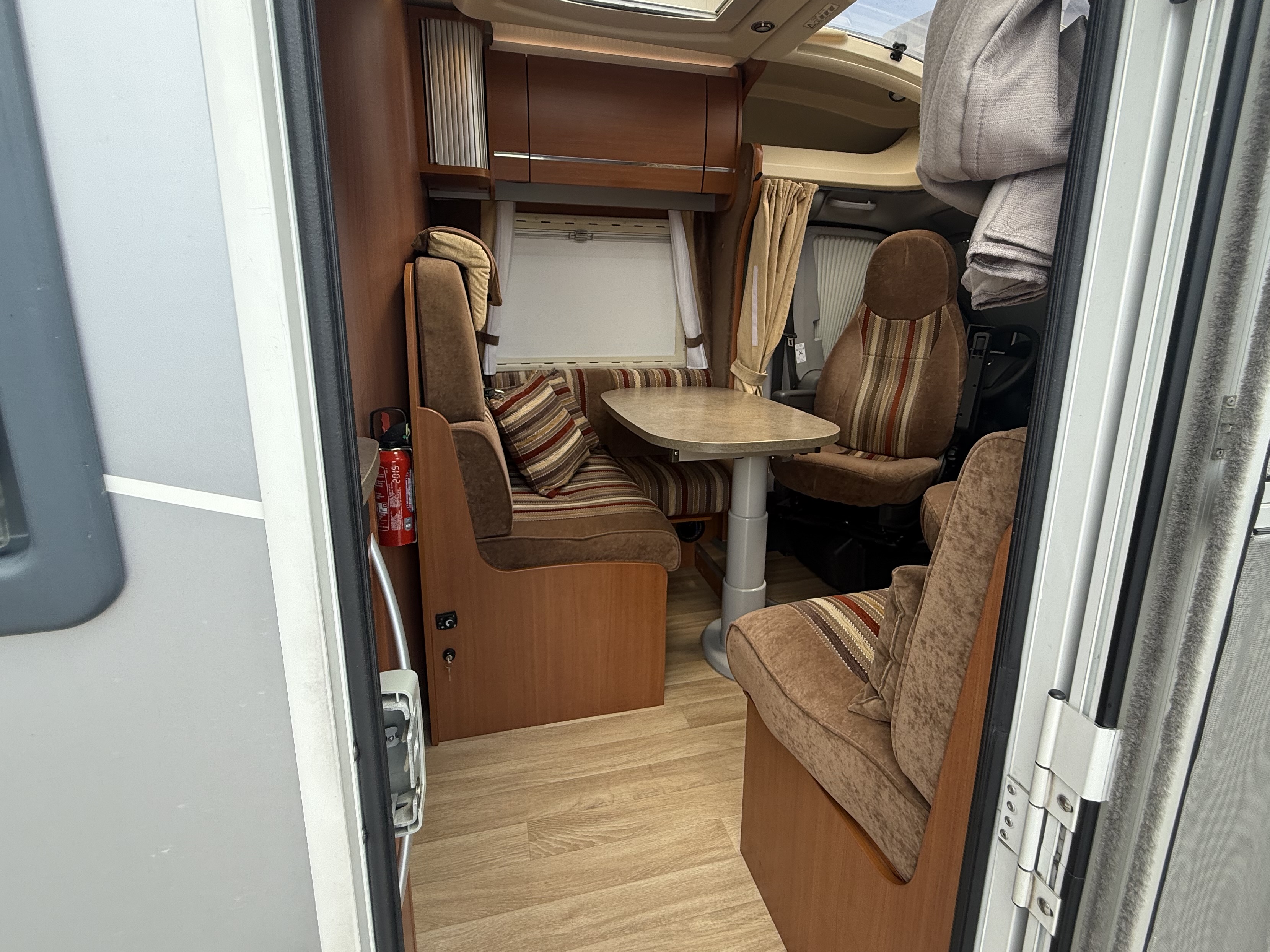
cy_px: 433
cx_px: 661
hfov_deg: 91.0
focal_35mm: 17
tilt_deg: -14.9
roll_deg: -2.1
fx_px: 624
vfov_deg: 74.6
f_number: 2.2
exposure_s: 1/174
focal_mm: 2.22
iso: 64
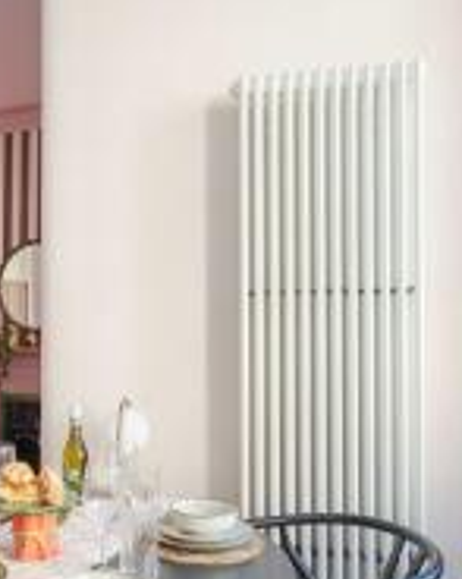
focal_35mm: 34
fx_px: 582
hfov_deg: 41.8
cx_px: 107
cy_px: 335
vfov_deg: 52.6
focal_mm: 14
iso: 125
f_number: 11
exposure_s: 1/1.67
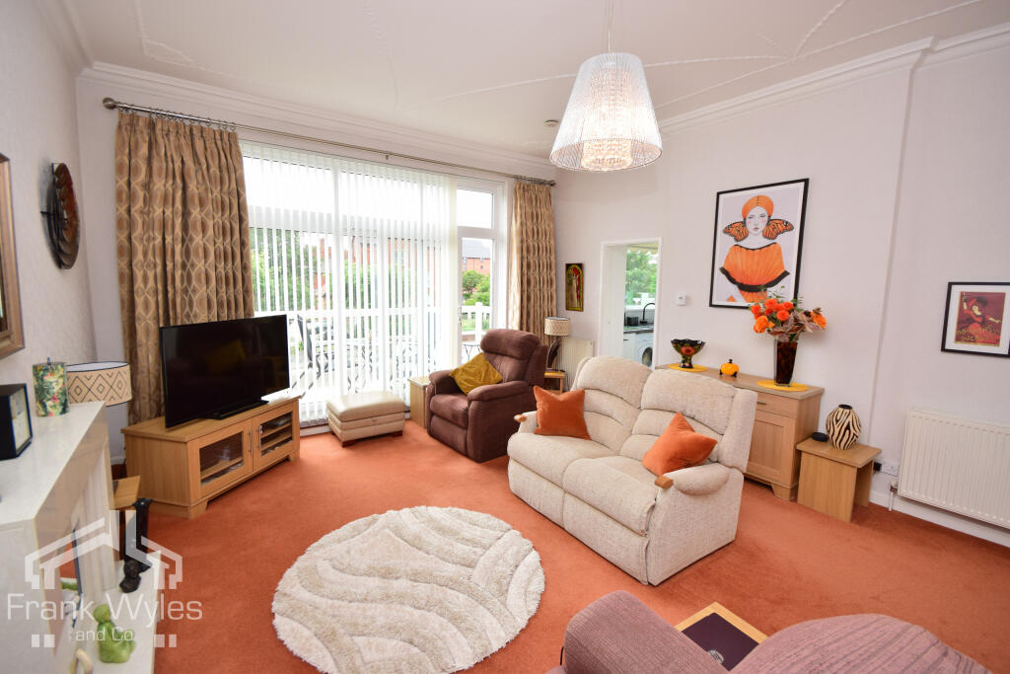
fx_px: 421
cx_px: 505
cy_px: 337
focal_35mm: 15
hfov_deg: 100.4
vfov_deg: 77.3
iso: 320
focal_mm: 10
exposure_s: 1/60
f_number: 9
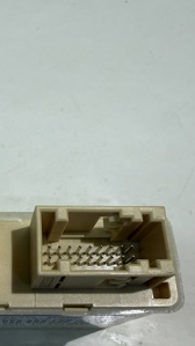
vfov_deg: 47.3
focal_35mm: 42
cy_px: 240
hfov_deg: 27.2
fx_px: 386
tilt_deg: -67.8
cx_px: 17
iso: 64
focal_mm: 2.22
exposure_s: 1/100
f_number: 2.2
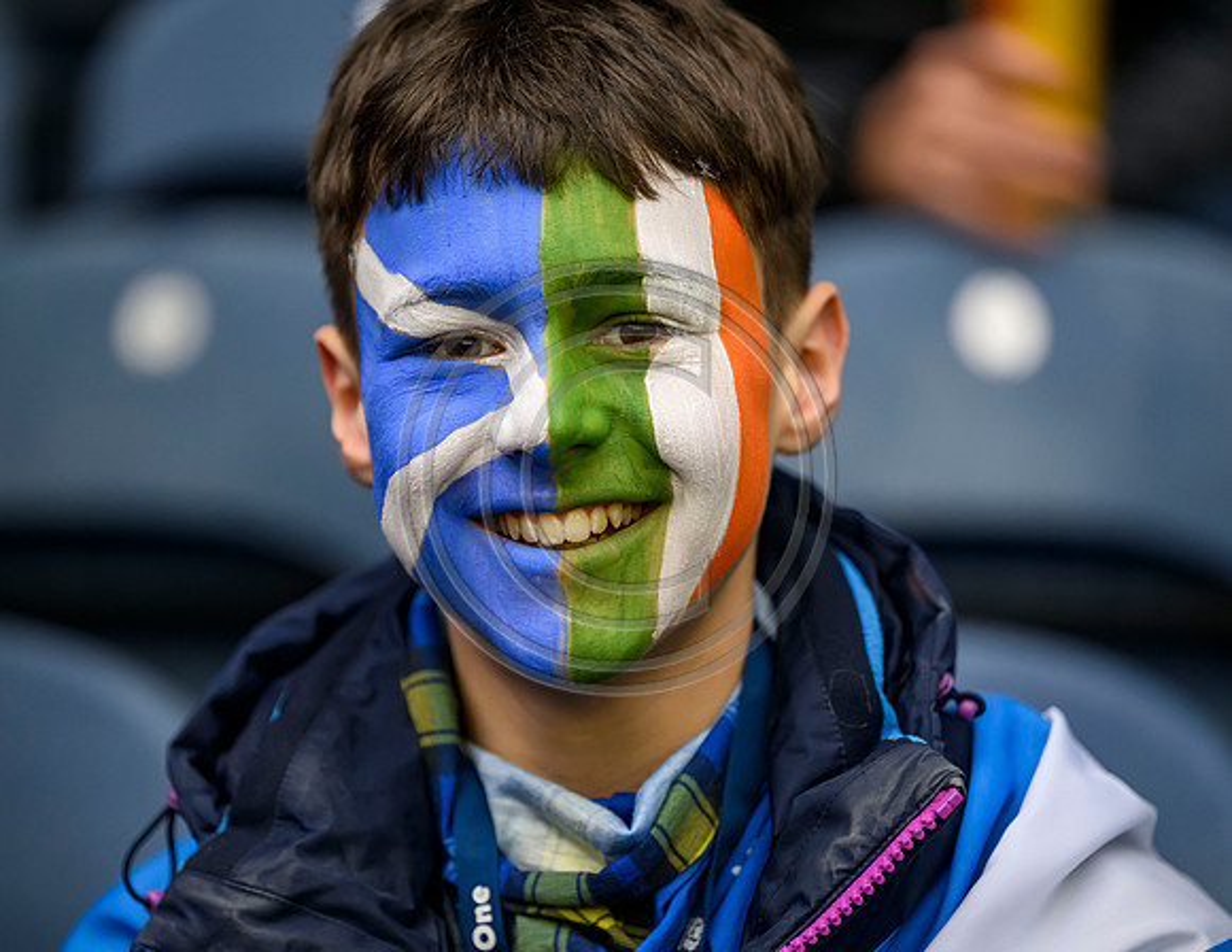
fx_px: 6540
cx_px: 593
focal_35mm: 182
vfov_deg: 8.3
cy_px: 476
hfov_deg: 10.8
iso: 3200
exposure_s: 1/2500
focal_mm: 165
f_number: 2.8
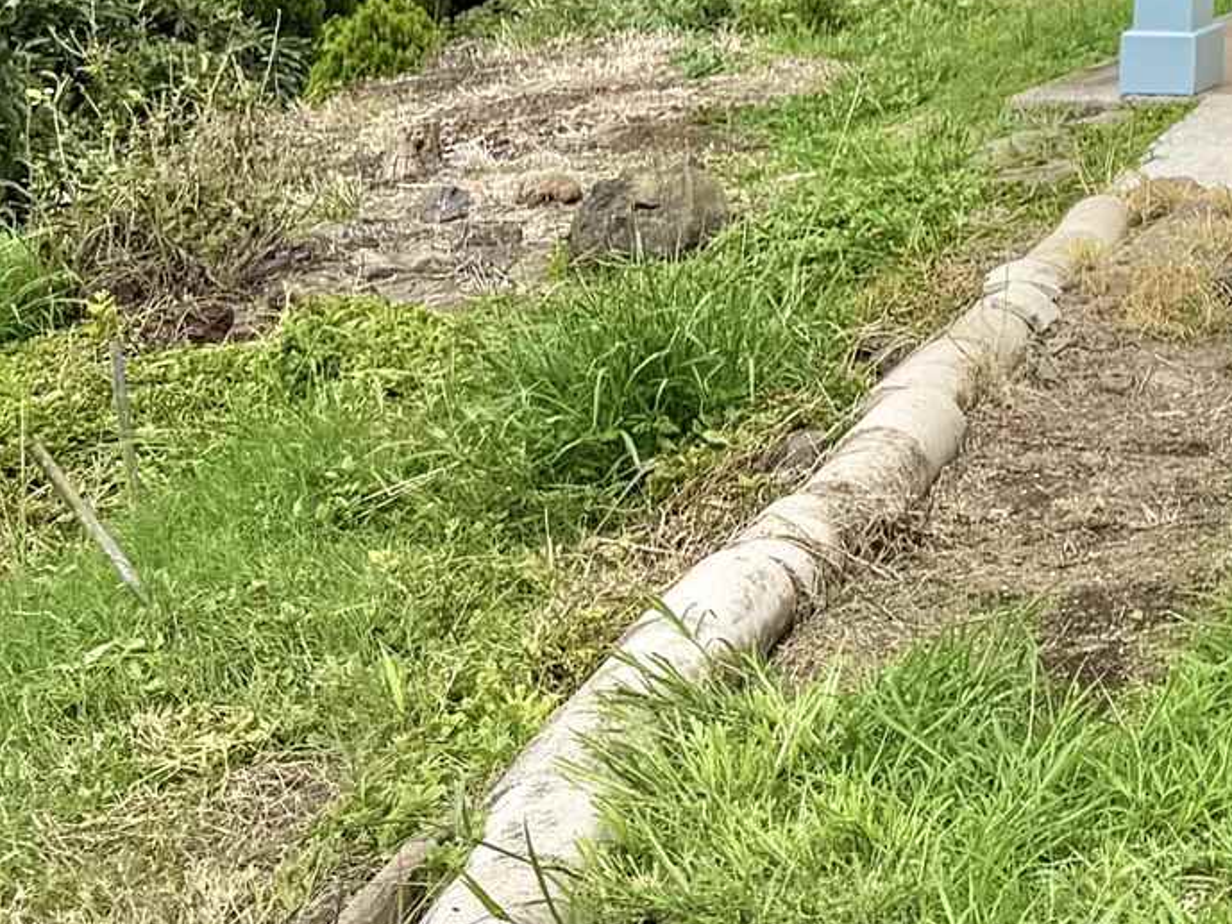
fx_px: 3809
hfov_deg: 14.8
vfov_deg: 12.9
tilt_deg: +1.9
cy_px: -592
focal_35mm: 107
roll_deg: -0.7
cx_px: 2514
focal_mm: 6.76
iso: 80
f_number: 1.78
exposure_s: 1/4405
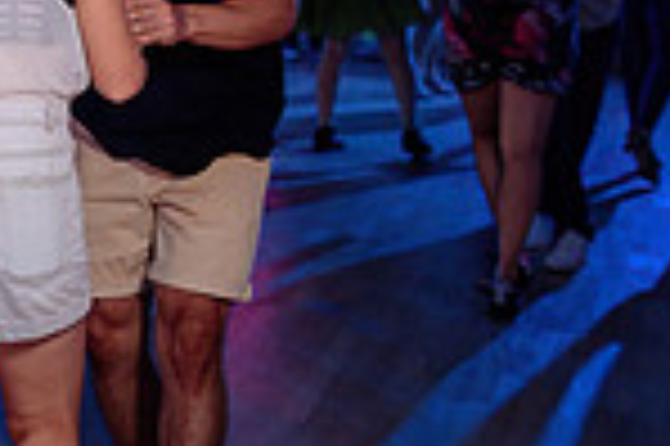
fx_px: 2249
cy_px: 34
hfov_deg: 15.3
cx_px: -405
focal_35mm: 121
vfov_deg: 11.2
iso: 800
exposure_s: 1/125
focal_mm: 31
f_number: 3.5
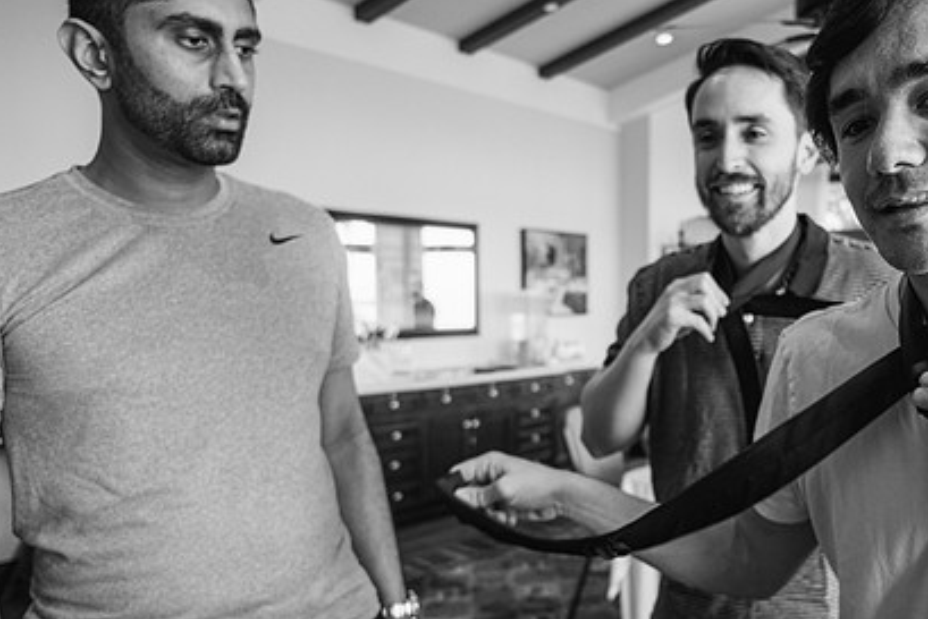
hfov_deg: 54.2
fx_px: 877
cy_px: 359
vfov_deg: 38.8
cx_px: 644
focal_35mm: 34
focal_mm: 16
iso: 320
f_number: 2.8
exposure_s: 1/160
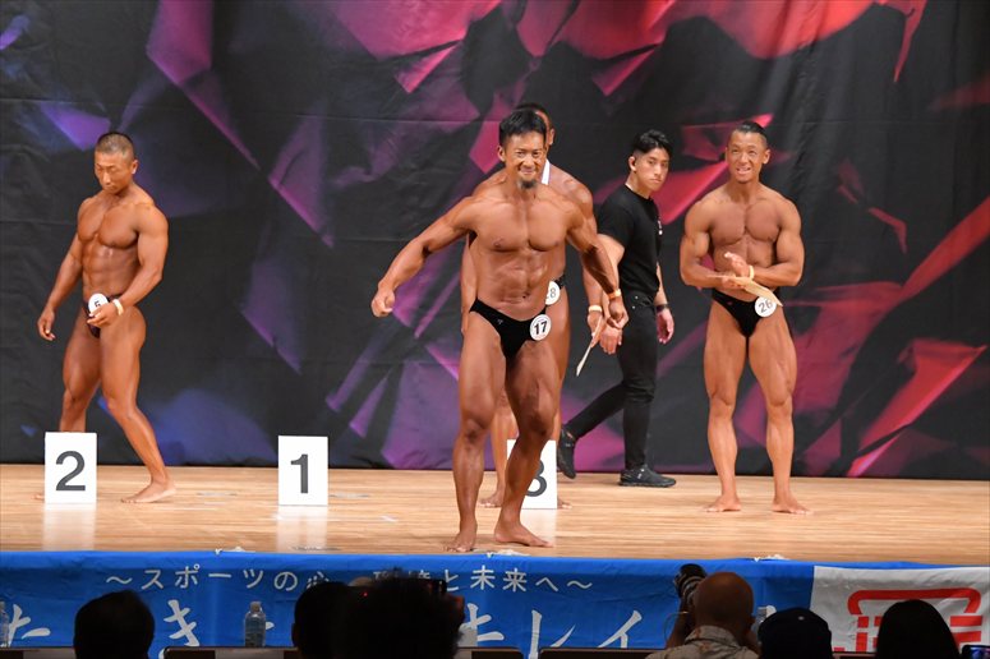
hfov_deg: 11.0
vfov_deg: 7.3
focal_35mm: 187
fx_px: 5140
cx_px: 495
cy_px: 330
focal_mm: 125
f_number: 5.6
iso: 7200
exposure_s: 1/400
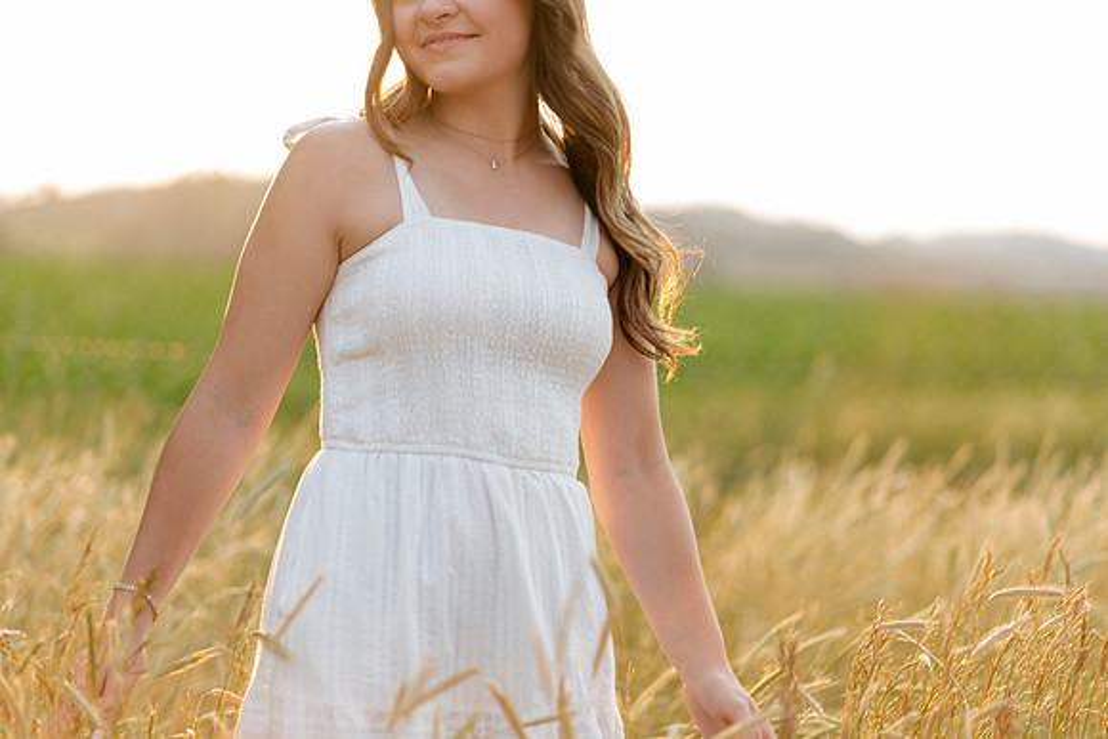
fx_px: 2617
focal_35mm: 85
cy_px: 370
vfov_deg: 16.1
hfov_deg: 23.9
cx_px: 554
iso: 125
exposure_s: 1/400
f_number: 2
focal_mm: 85
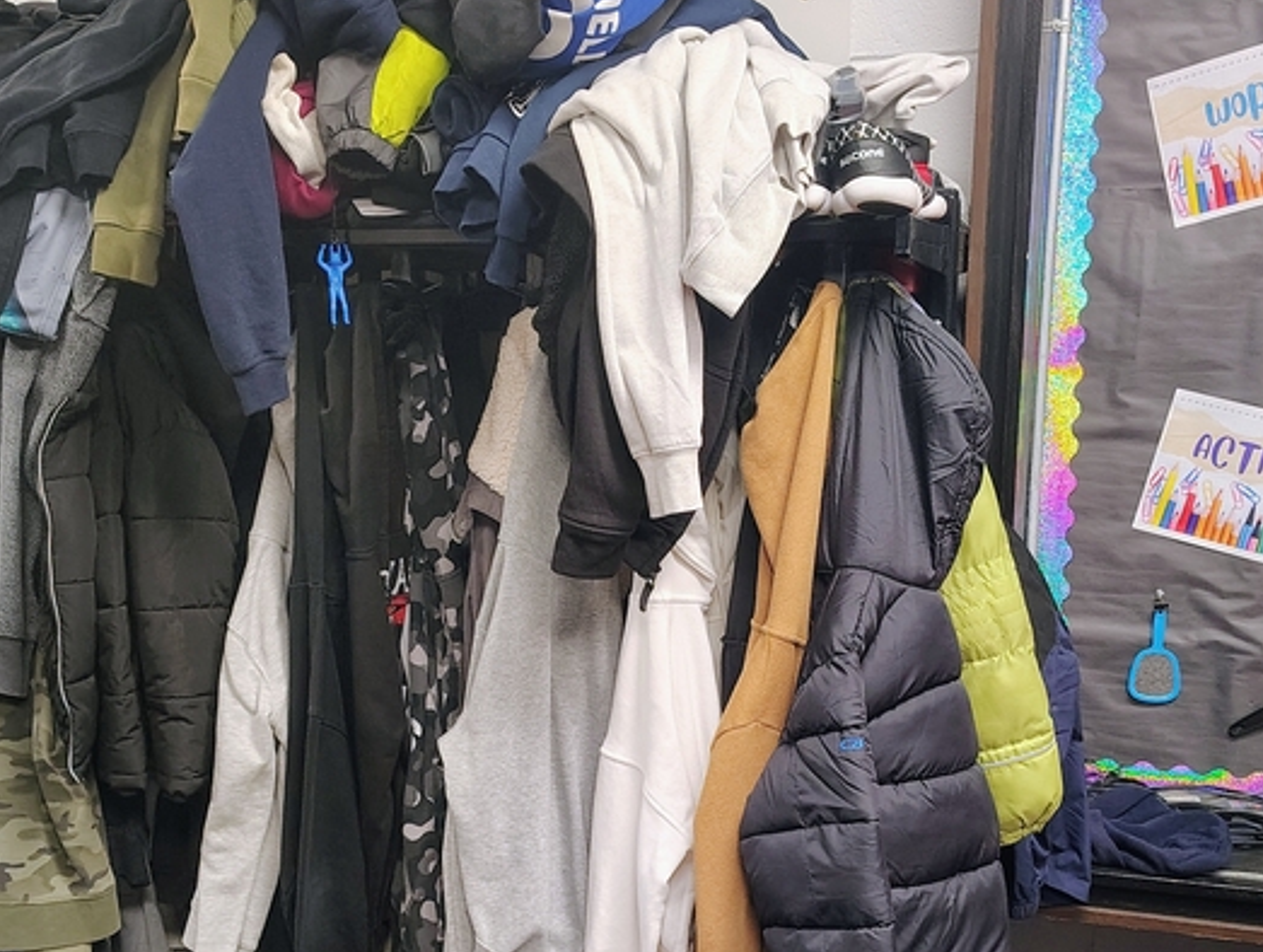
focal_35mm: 47
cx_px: 565
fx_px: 1718
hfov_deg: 40.3
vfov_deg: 30.7
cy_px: 634
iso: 1472
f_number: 1.8
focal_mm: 5.56
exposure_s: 1/60
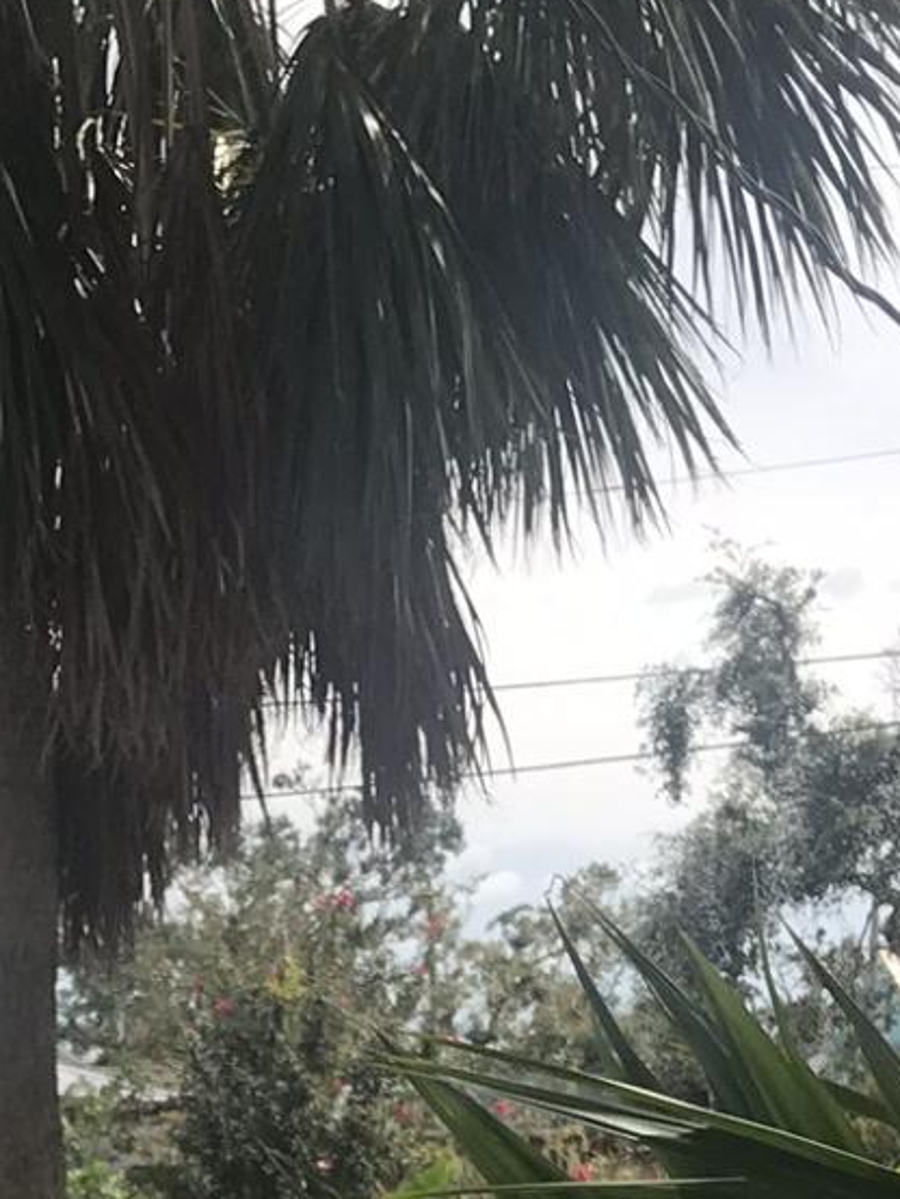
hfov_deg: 14.4
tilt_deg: -8.8
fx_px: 3499
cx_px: -61
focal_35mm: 101
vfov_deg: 17.5
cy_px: 1788
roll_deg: -1.2
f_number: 1.8
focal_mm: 3.99
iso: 20
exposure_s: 1/2283
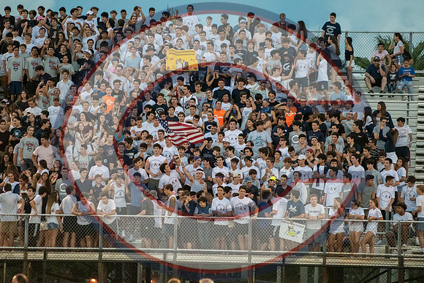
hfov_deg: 6.9
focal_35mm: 300
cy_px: 142
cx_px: 212
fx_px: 3534
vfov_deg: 4.6
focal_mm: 200
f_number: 2.8
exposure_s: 1/1600
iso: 10000
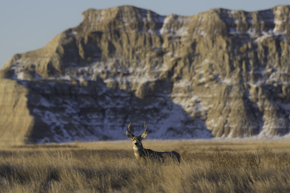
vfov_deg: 4.0
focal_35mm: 342
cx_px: 138
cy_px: 92
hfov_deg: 6.0
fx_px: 2754
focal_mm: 200
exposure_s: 1/800
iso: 125
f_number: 4
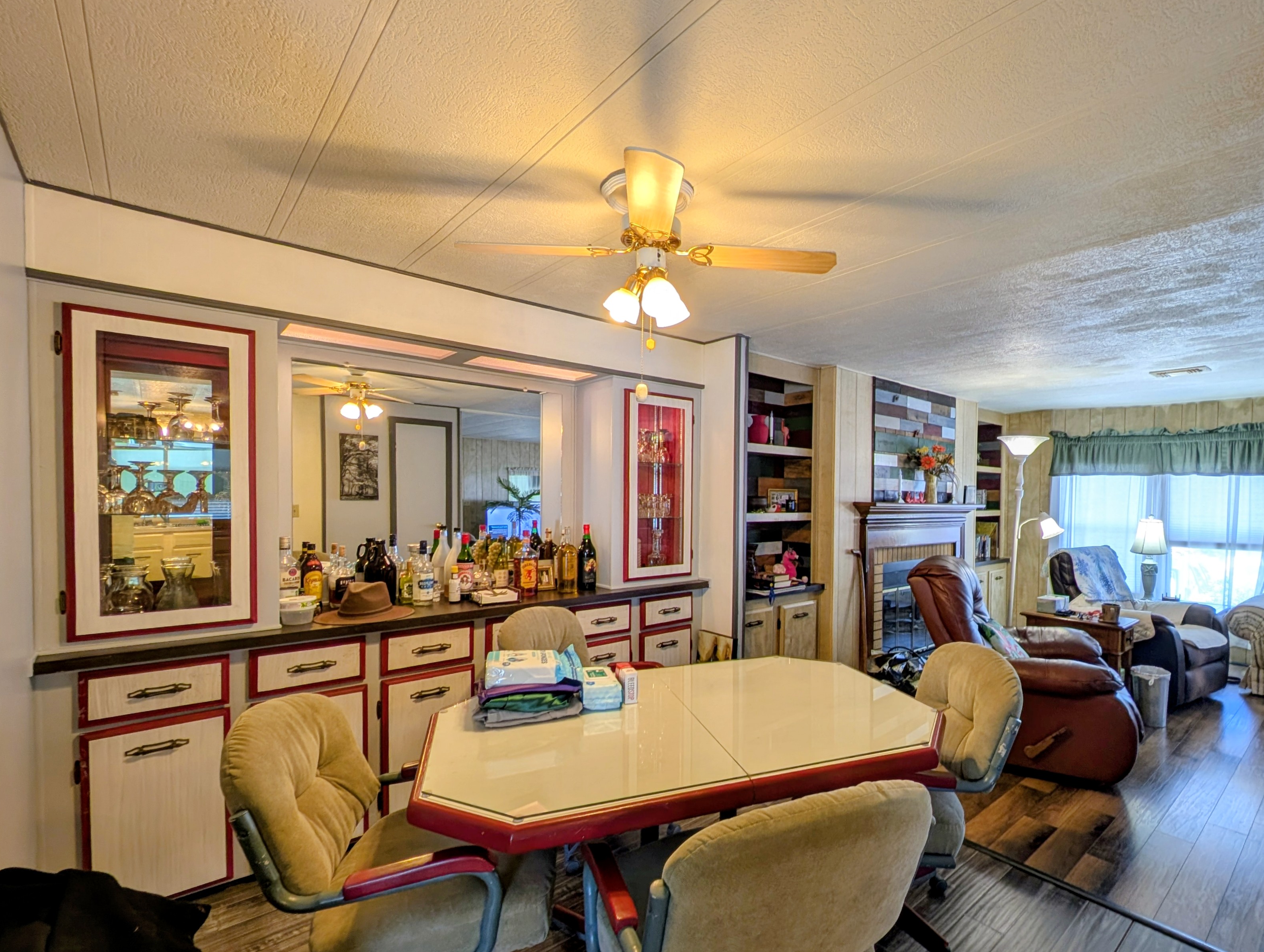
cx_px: 735
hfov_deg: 97.2
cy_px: 510
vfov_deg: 81.8
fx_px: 548
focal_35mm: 15
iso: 51
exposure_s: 1/60
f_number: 1.95
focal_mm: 2.23
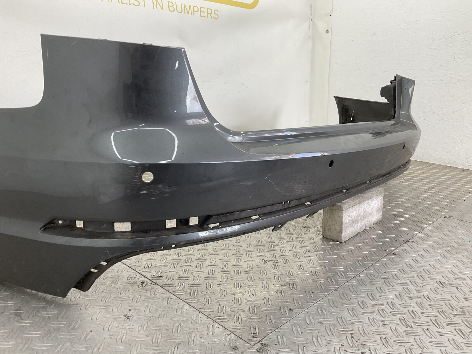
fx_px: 395
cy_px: 177
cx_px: 236
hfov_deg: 61.7
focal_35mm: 29
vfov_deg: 48.2
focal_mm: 3
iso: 25
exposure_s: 1/120
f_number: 1.8
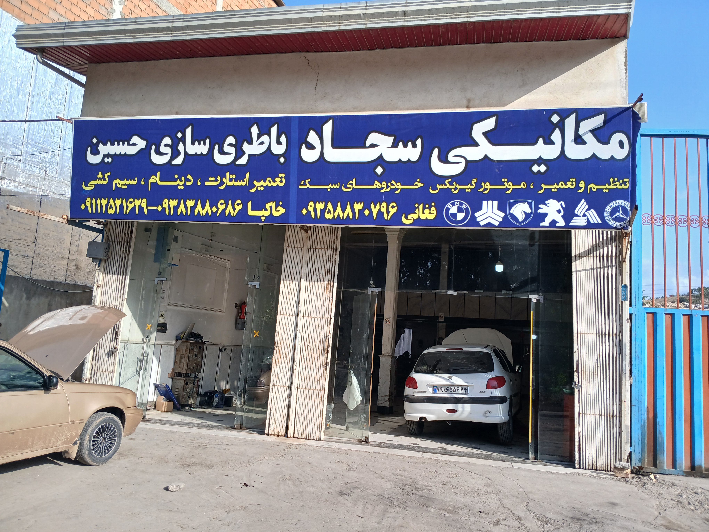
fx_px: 533
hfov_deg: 67.3
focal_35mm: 26
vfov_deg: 53.1
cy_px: 266
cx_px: 354
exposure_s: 1/309
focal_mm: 3.98
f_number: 1.8
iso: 20
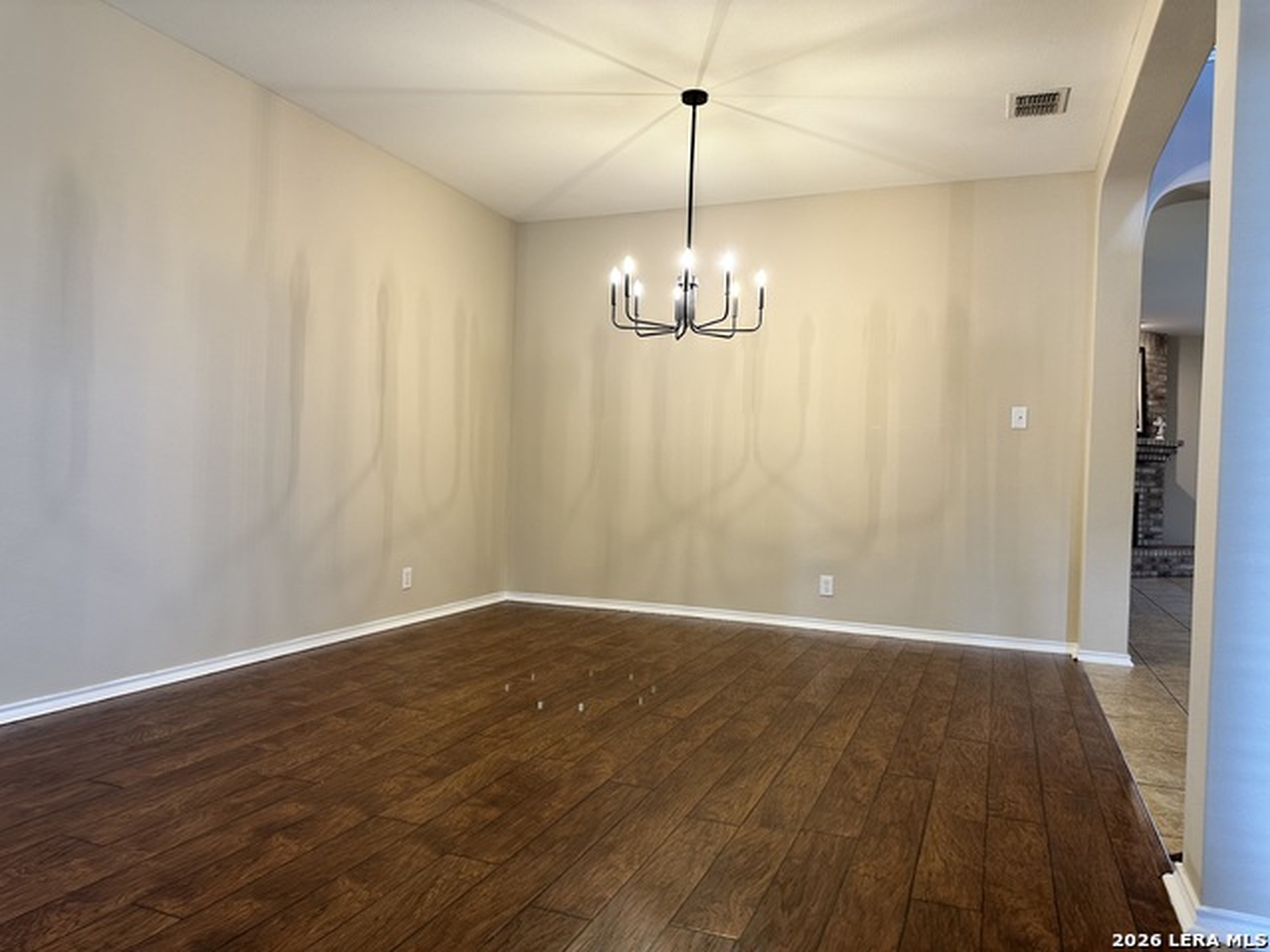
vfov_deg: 56.8
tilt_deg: -0.1
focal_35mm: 24
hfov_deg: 71.6
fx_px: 881
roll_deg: -2.5
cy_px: 476
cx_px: 635
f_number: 1.78
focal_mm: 6.86
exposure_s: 1/60
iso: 125
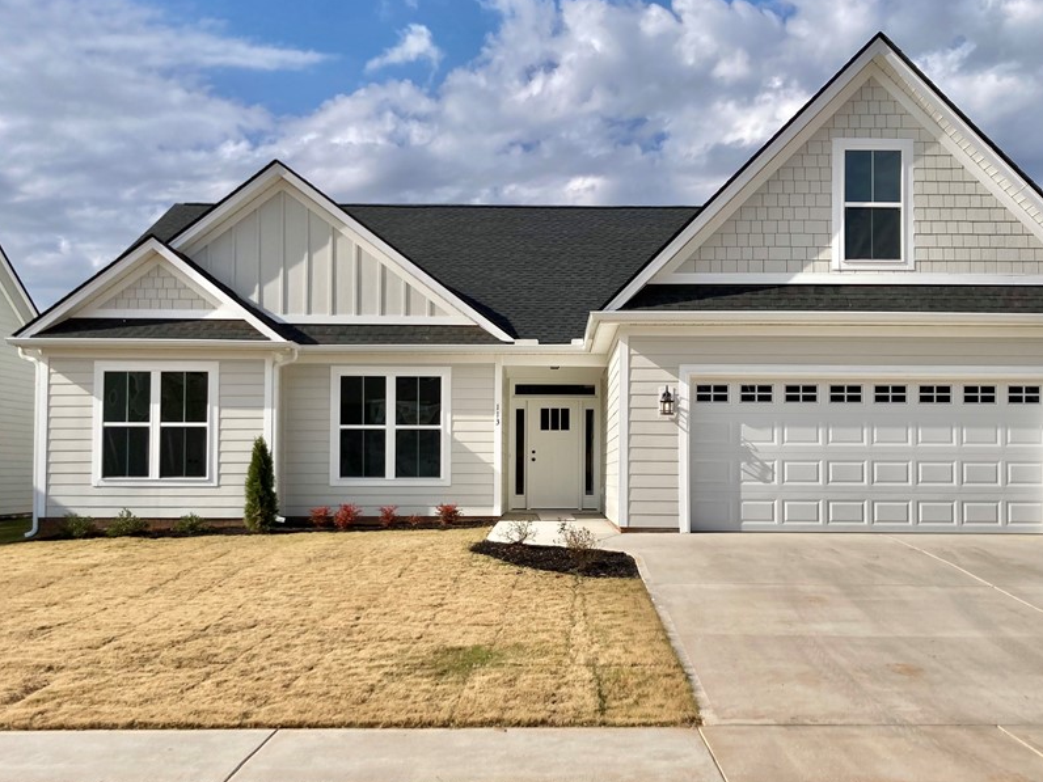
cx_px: 557
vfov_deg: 39.6
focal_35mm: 36
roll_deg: -1.5
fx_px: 1085
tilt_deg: +2.7
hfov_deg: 51.3
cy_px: 453
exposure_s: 1/3436
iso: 20
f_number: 1.8
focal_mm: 3.99
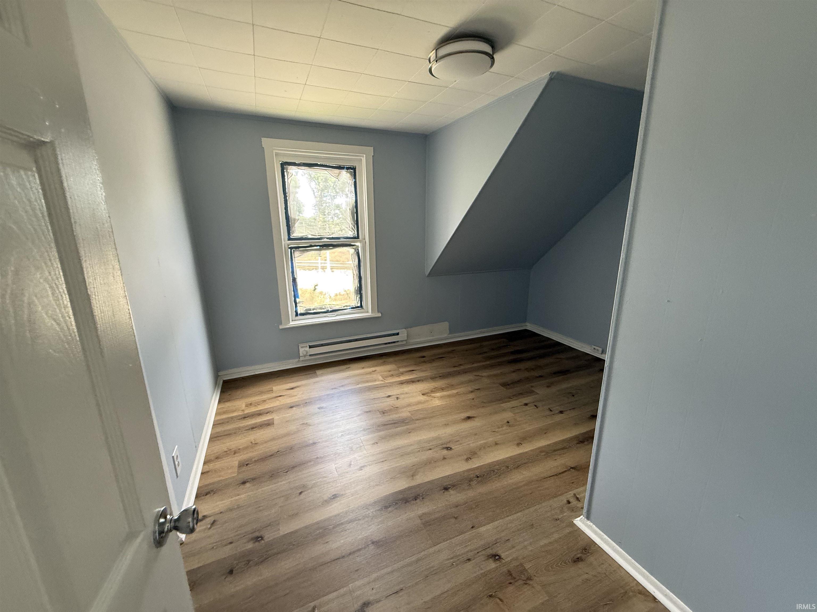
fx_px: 330
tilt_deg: -10.2
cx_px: 408
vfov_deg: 85.7
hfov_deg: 102.1
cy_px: 306
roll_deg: +1.0
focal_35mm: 14
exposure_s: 1/99
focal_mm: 2.22
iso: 250
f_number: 2.2
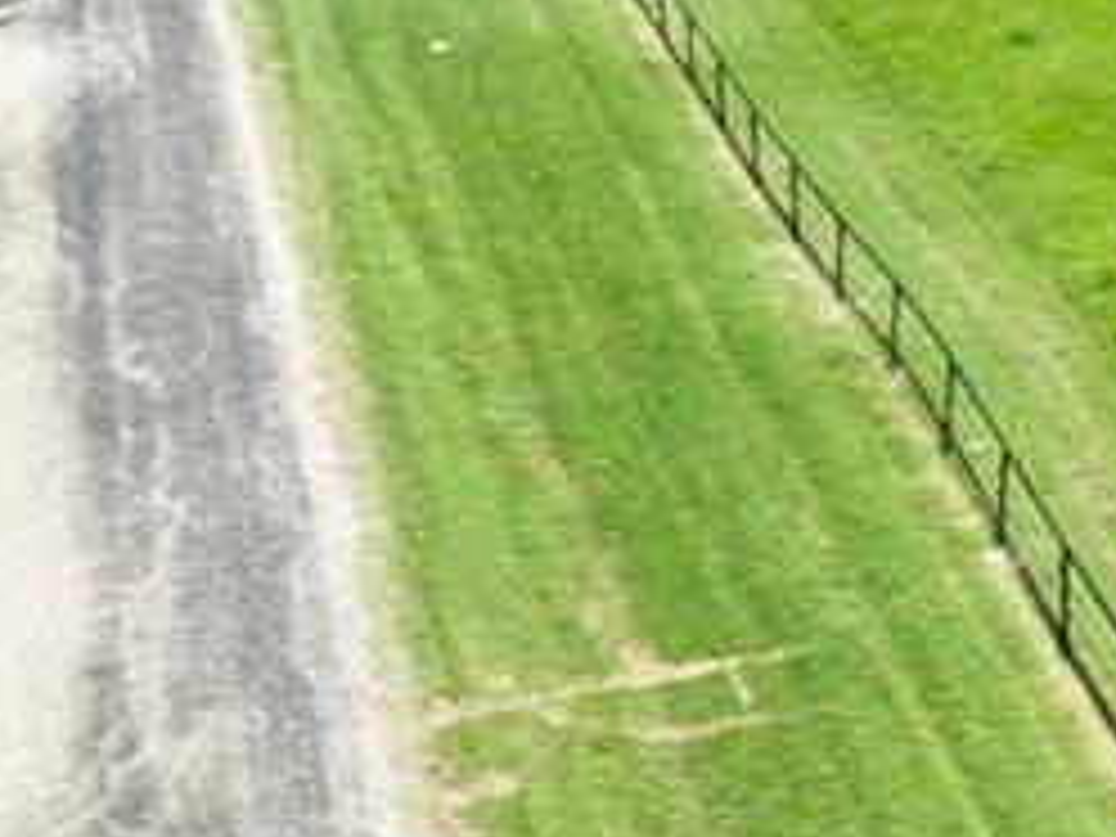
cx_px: 2043
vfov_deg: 13.5
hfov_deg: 16.4
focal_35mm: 99
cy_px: -623
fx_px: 3192
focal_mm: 12.29
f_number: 2.8
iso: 100
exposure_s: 1/1000
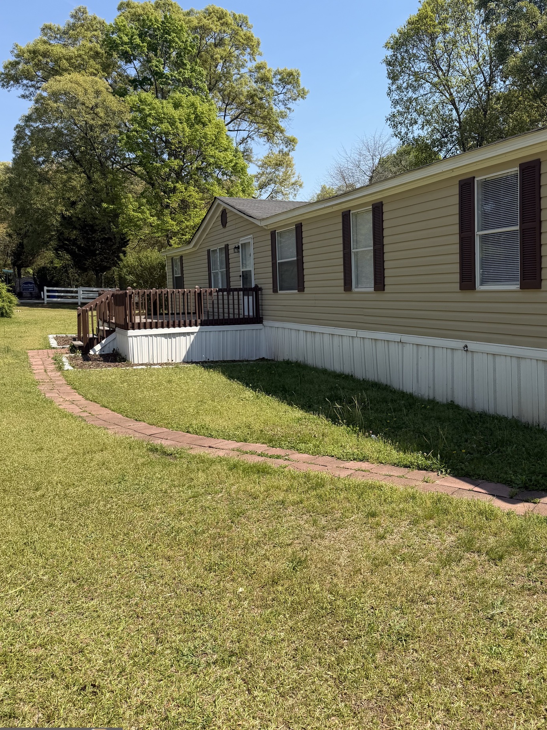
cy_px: 317
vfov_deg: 59.8
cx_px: 328
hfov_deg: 46.5
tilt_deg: -2.9
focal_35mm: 30
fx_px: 632
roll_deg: +1.8
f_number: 1.78
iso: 80
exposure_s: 1/3584
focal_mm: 6.76
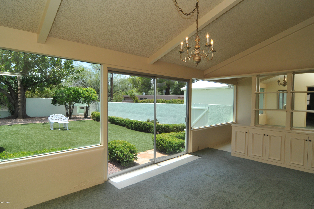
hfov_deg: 90.1
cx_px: 157
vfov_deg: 67.2
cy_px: 104
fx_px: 157
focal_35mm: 18
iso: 640
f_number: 11
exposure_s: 1/125
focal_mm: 12
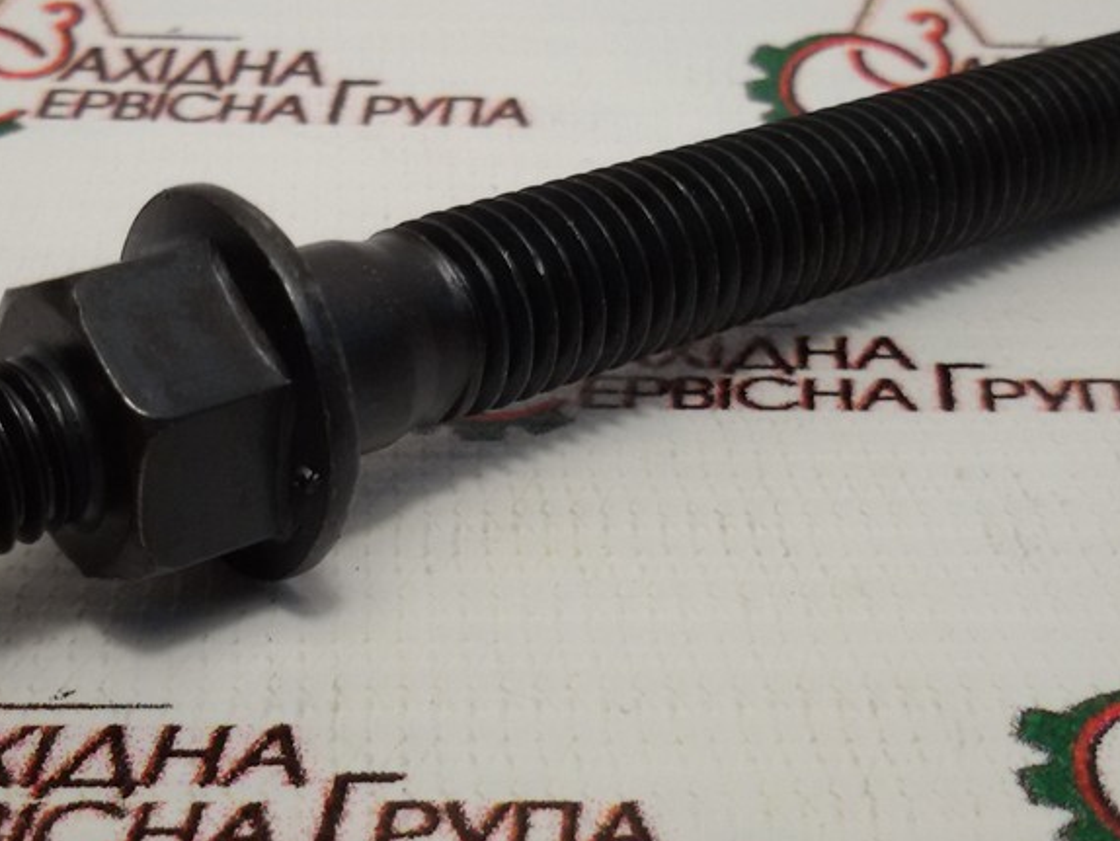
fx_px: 1748
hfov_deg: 35.3
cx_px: 400
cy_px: 435
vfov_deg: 27.1
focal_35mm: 54
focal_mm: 2.93
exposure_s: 1/100
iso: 50
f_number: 2.4
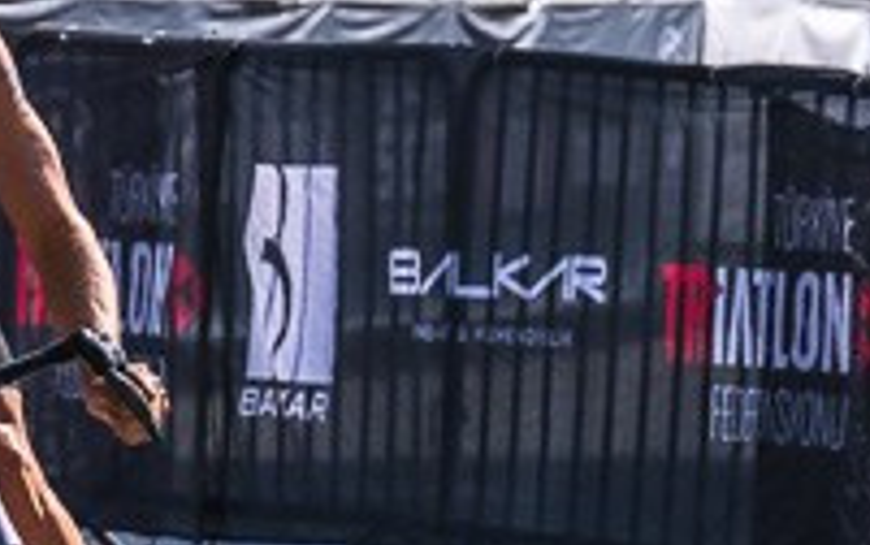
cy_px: 110
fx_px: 20764
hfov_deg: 2.4
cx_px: -554
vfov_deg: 1.5
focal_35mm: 875
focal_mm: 135
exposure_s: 1/3200
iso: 320
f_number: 6.3
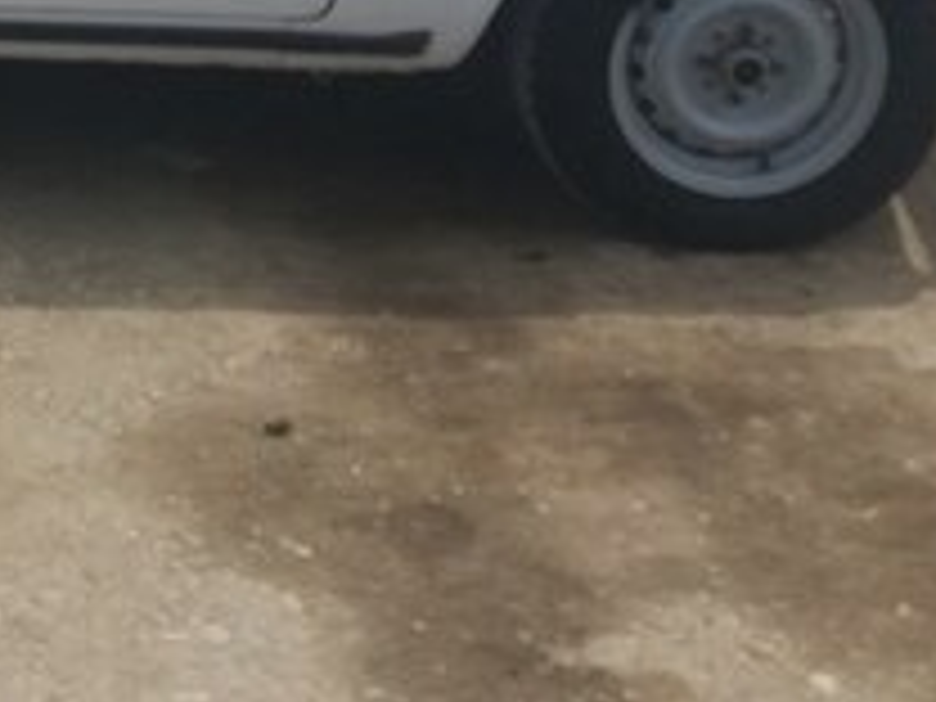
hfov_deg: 20.4
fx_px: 2407
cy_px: -191
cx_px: -230
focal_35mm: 89
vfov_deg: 15.8
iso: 64
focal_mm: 3.7
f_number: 1.9
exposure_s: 1/1912
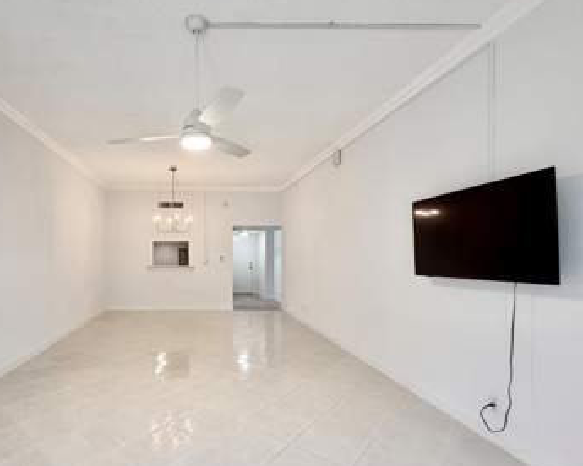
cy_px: 253
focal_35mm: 19
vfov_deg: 70.7
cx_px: 206
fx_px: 328
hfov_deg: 81.1
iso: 250
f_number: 2.2
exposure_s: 1/120
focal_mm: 2.22
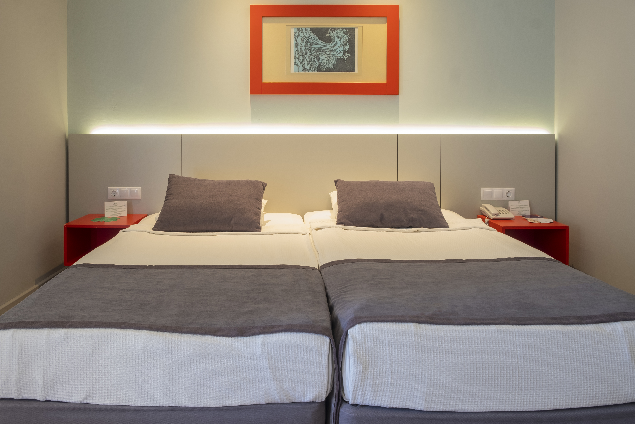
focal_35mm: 27
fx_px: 476
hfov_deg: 67.4
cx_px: 318
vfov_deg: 47.9
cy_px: 212
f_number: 10
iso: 100
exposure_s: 1.5
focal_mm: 18
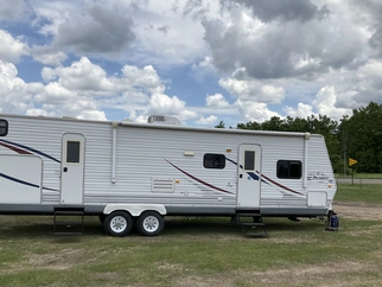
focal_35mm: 36
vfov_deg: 39.5
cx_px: 174
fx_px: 398
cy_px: 176
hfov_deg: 51.3
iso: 25
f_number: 1.8
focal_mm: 3
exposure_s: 1/2959
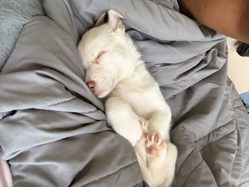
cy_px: 94
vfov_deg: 58.9
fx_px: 165
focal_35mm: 23
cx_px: 124
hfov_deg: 73.9
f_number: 1.9
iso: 320
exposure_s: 1/40
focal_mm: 2.69
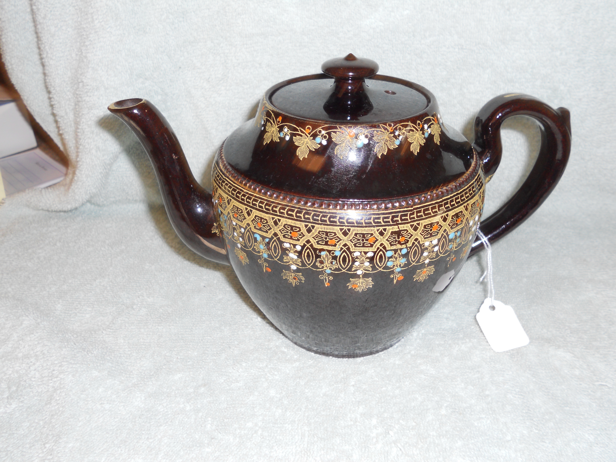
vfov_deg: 44.2
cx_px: 308
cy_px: 231
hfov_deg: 56.8
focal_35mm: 32
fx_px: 569
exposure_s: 1/25
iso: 80
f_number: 3.5
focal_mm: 5.8
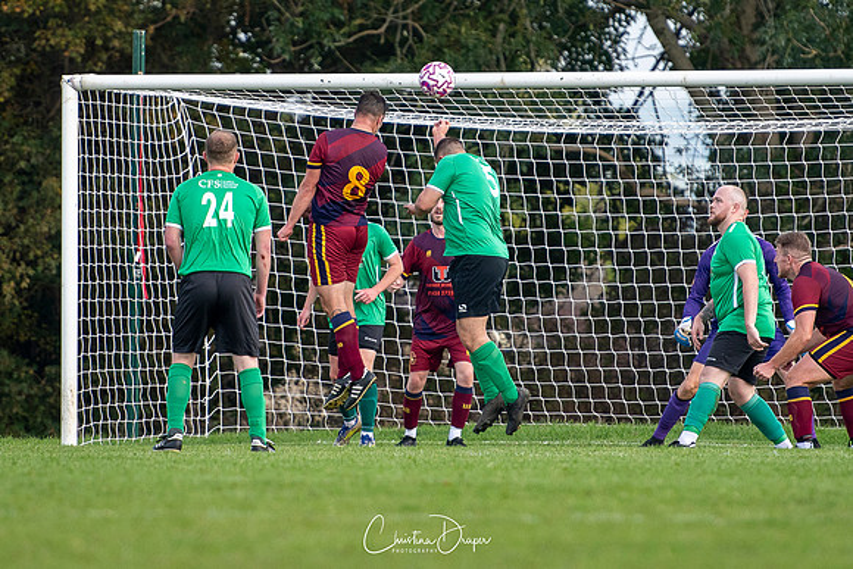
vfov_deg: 2.4
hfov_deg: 3.6
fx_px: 13578
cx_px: 396
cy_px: 218
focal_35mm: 573
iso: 320
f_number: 2.8
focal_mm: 200
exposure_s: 1/2000
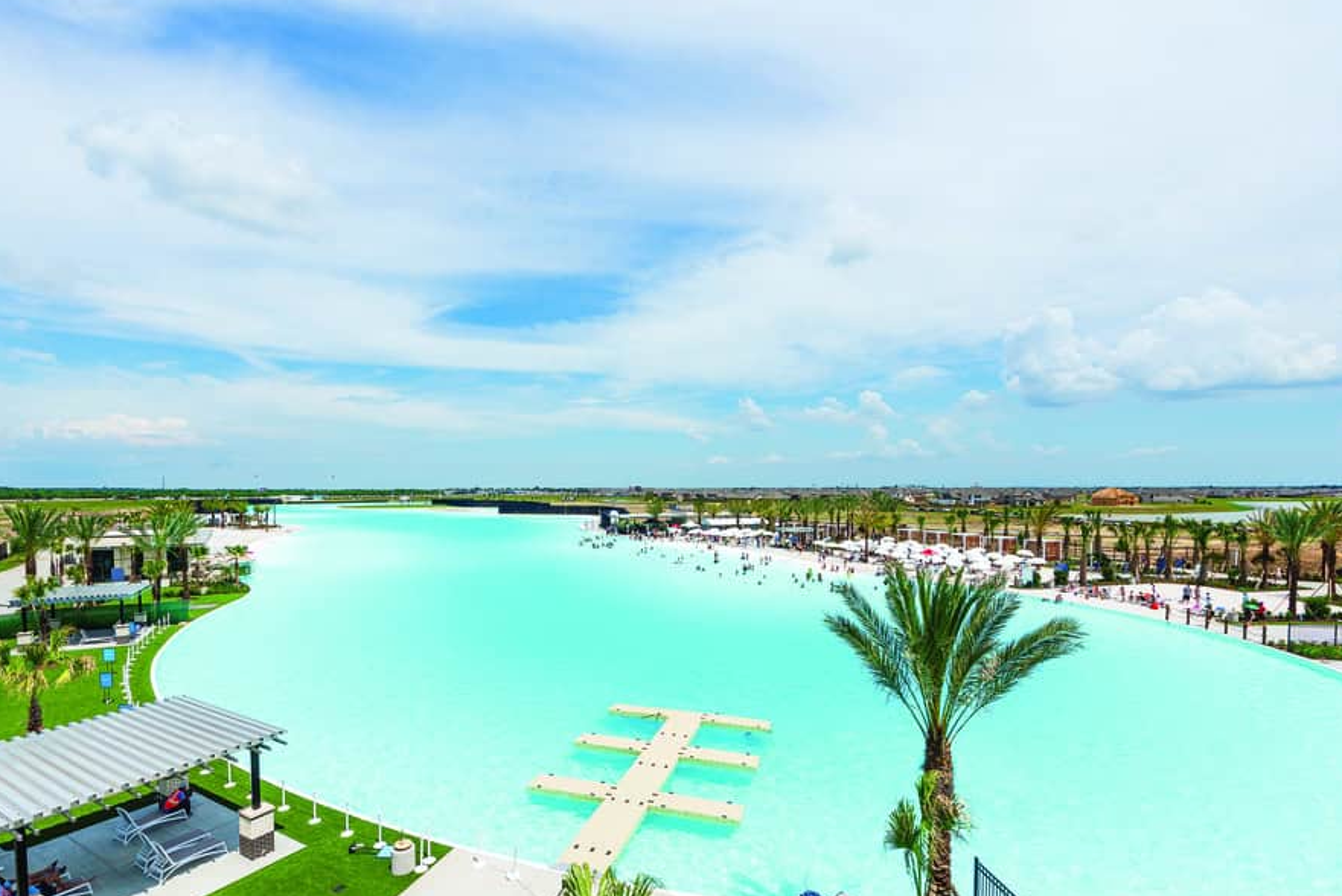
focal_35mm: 17
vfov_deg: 70.0
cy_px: 520
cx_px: 640
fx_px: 634
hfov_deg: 93.2
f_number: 11
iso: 100
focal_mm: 14
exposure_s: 1/160
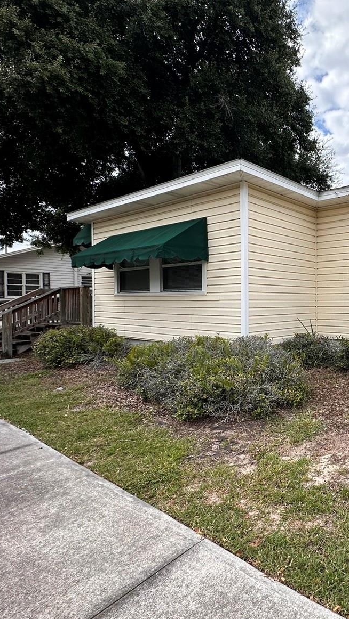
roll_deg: +0.6
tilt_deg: -0.1
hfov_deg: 45.1
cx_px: 352
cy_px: 309
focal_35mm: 21
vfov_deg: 83.8
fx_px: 345
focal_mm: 2.22
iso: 40
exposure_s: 1/997
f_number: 2.2
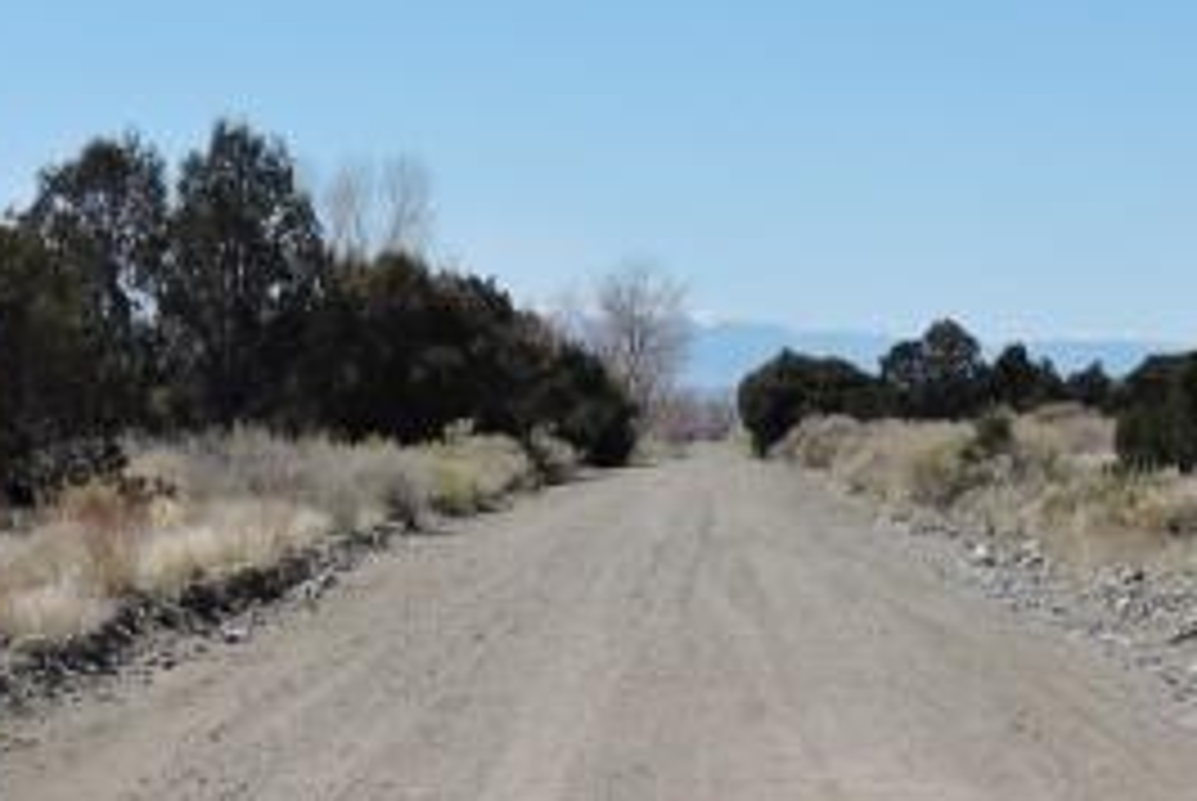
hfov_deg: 16.4
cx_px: 729
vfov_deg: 10.9
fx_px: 4161
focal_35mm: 125
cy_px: -50
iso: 100
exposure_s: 1/1250
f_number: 4
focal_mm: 8.9
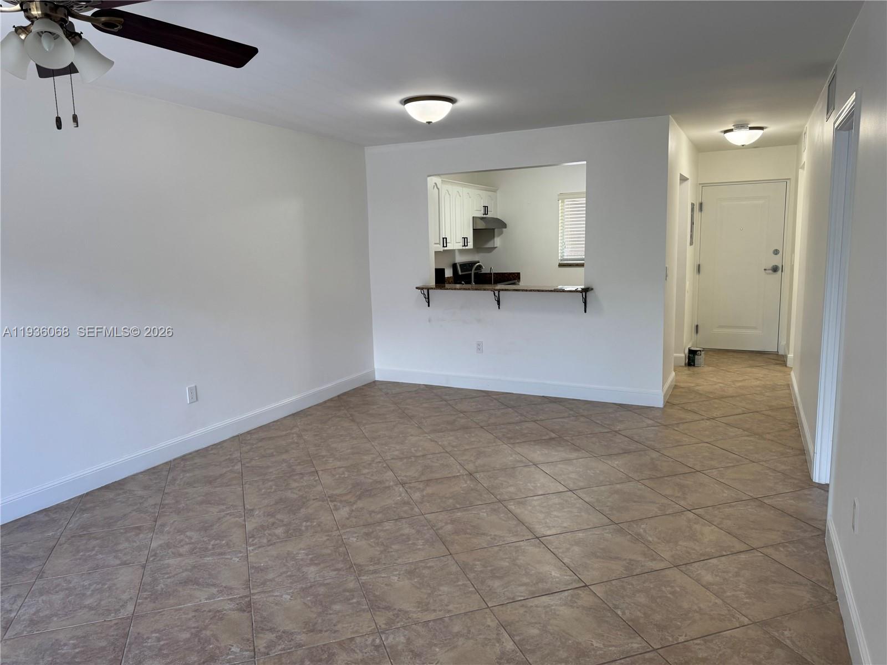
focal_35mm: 24
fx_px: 615
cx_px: 444
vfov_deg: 56.8
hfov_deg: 71.6
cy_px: 332
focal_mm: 6.76
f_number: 1.78
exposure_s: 1/127
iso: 100
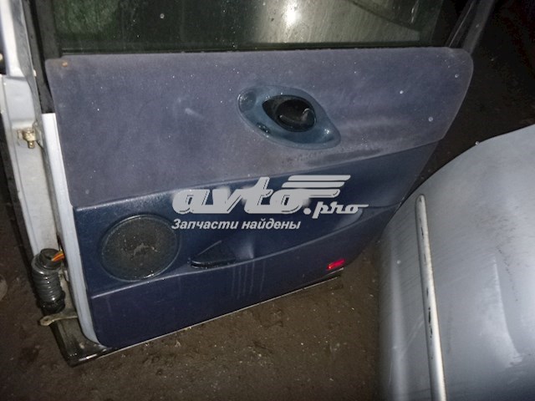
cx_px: 268
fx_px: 386
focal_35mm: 25
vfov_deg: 54.9
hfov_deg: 69.4
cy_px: 200
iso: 400
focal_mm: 4.5
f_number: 3.9
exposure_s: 1/60
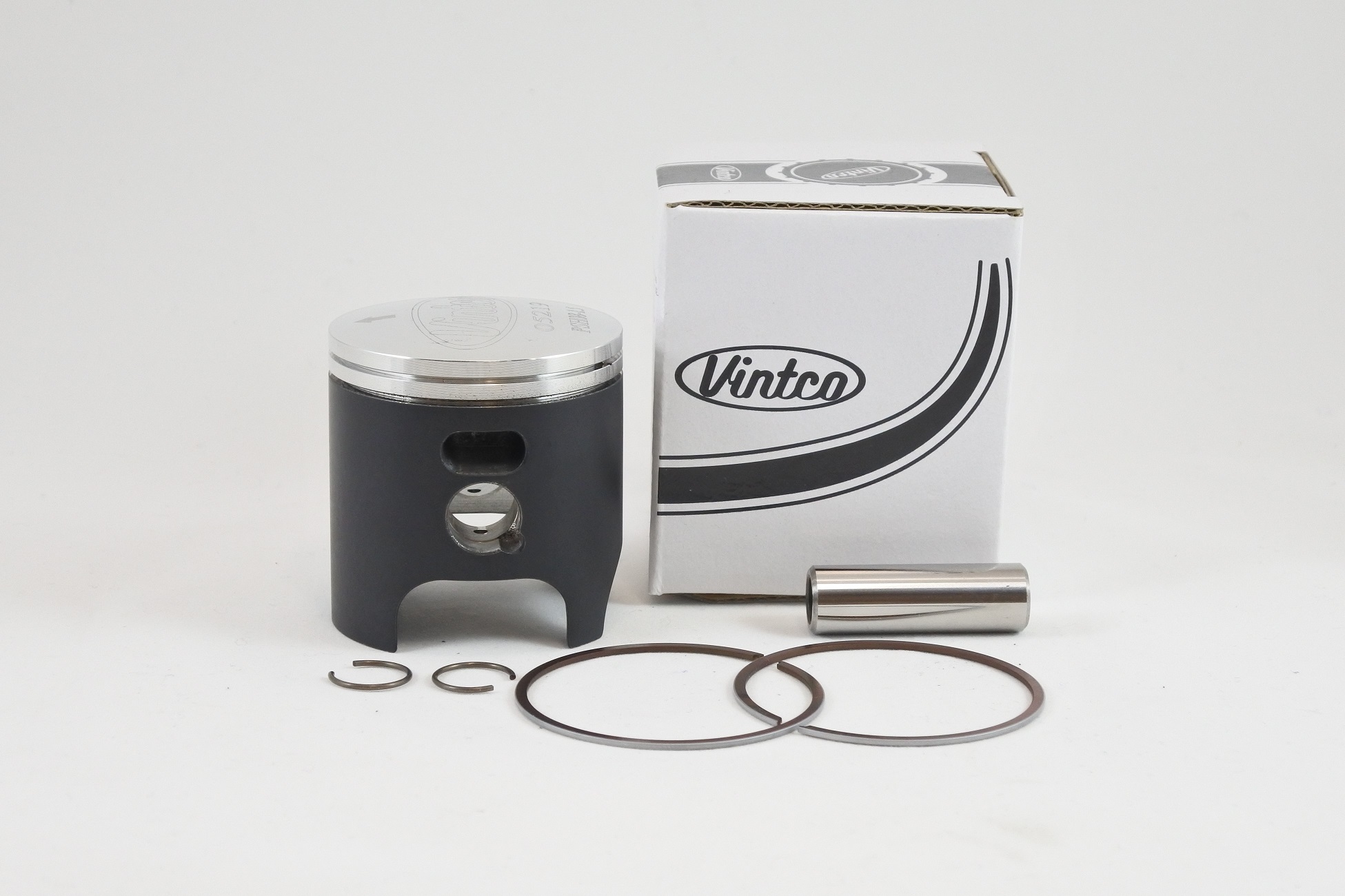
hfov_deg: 32.9
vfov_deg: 22.3
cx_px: 672
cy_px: 448
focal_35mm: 61
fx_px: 2278
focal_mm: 22.7
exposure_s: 1/125
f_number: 5
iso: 560
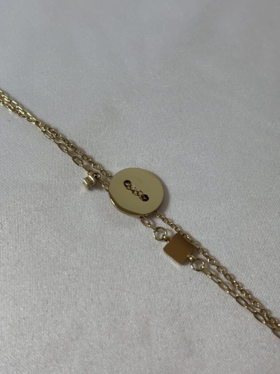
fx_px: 561
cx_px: 140
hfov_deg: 28.0
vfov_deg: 36.8
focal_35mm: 52
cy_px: 187
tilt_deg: -63.1
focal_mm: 5.96
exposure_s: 1/171
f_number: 1.6
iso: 32
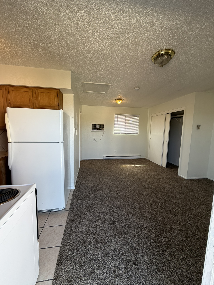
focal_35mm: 14
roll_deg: -1.5
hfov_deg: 85.7
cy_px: 142
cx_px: 107
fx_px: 115
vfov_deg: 102.1
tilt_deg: -6.8
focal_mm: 2.22
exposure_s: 1/120
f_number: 2.2
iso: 100
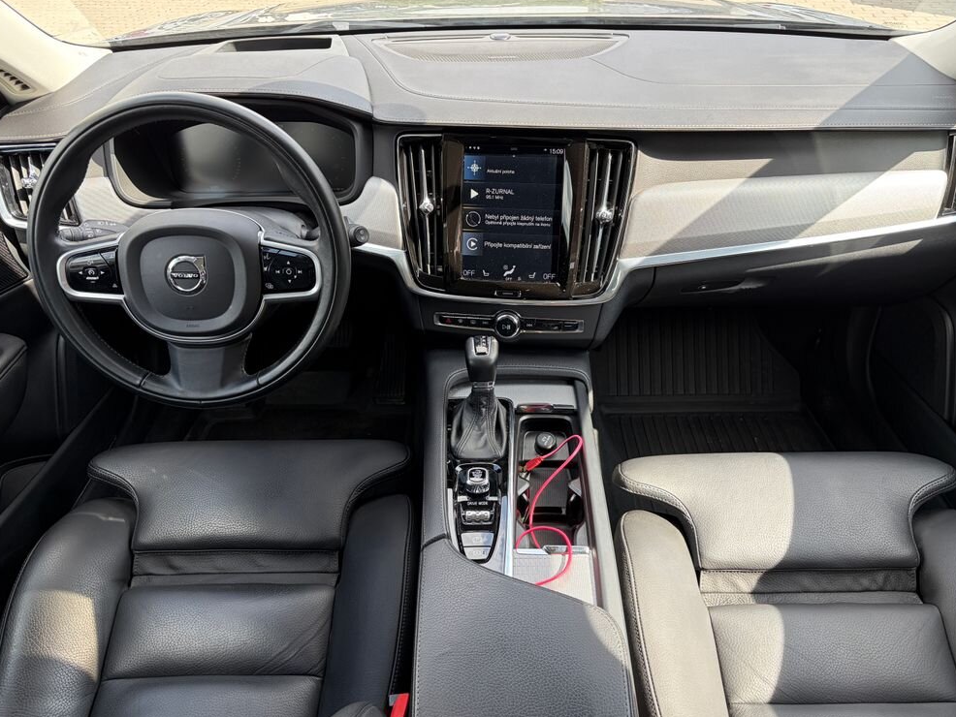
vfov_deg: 51.4
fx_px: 746
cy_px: 350
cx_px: 489
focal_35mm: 27
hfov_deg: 65.3
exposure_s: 1/182
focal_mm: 5.96
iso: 40
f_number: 1.6
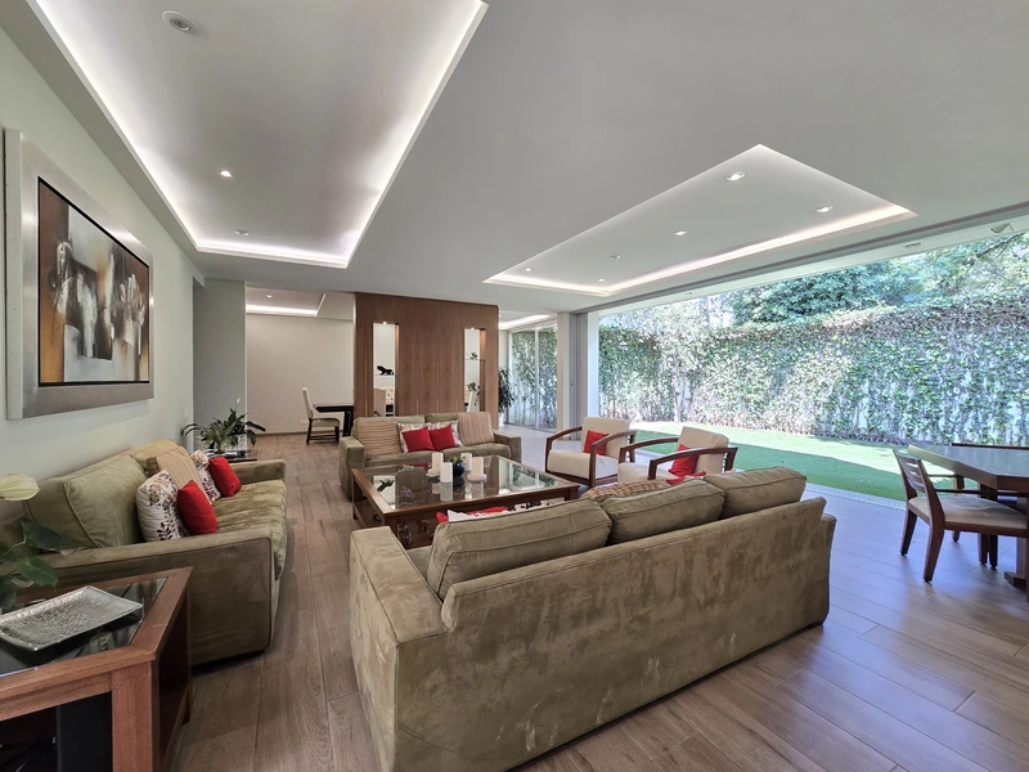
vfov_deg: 89.9
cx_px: 514
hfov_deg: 106.2
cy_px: 386
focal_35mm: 13
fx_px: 386
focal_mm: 2.2
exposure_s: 1/60
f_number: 2.2
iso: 160
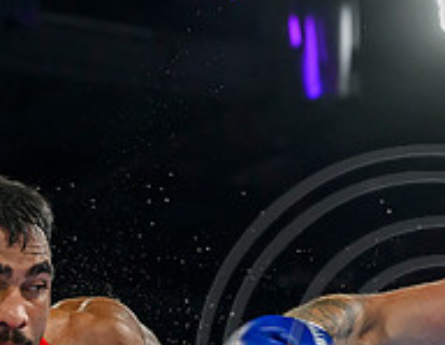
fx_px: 2656
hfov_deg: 9.4
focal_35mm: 204
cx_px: 557
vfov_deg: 7.4
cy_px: 371
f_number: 3.5
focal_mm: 60
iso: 2500
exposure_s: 1/1600
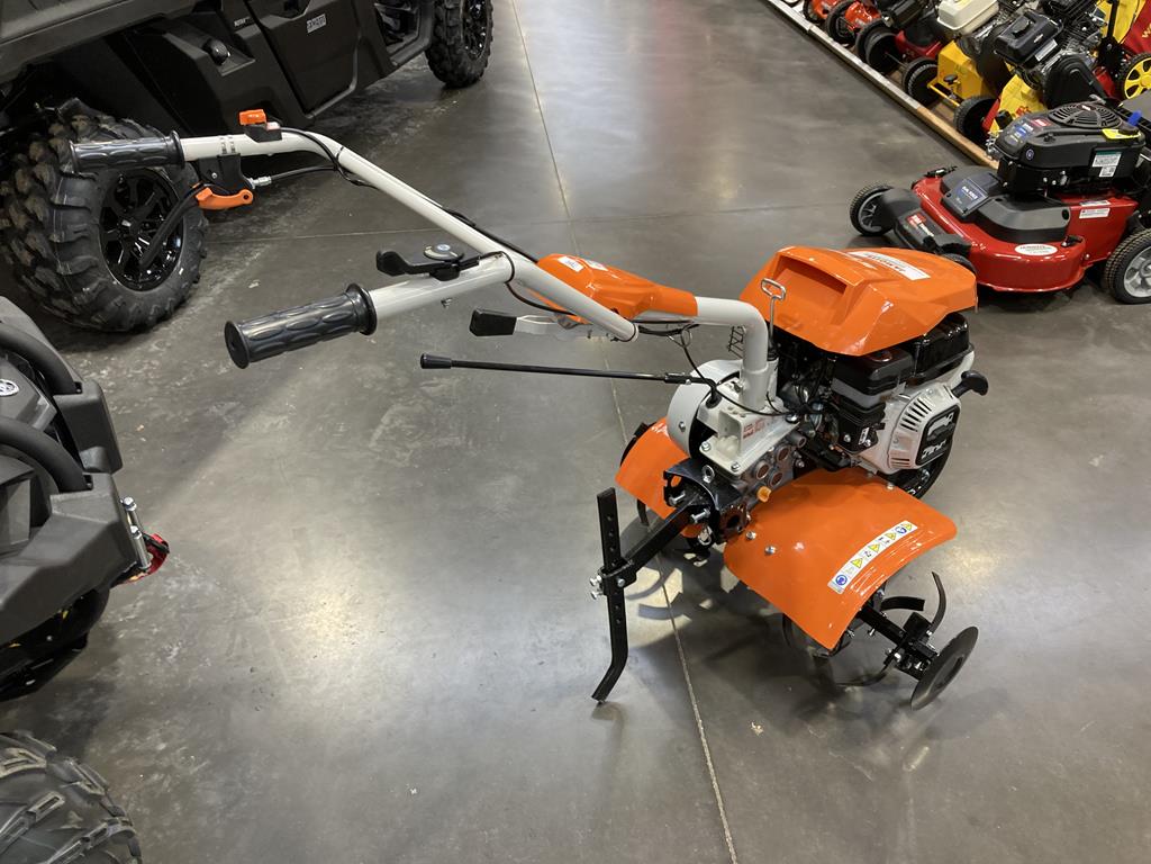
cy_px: 432
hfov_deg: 63.4
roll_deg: +1.2
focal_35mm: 28
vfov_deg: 49.7
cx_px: 576
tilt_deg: -37.4
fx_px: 931
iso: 100
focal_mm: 3.99
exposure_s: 1/50
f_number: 1.8
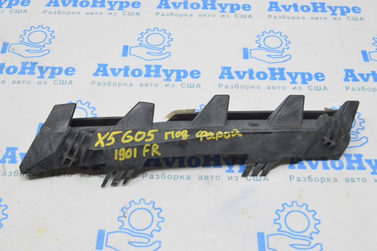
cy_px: 126
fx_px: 471
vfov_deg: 29.8
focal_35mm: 45
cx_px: 188
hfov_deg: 43.6
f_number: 20
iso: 6400
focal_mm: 30
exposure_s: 1/20
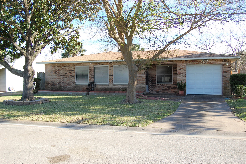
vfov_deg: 38.3
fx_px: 236
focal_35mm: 34
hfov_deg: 55.1
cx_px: 123
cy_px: 82
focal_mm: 23
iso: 200
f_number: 6.3
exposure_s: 1/160
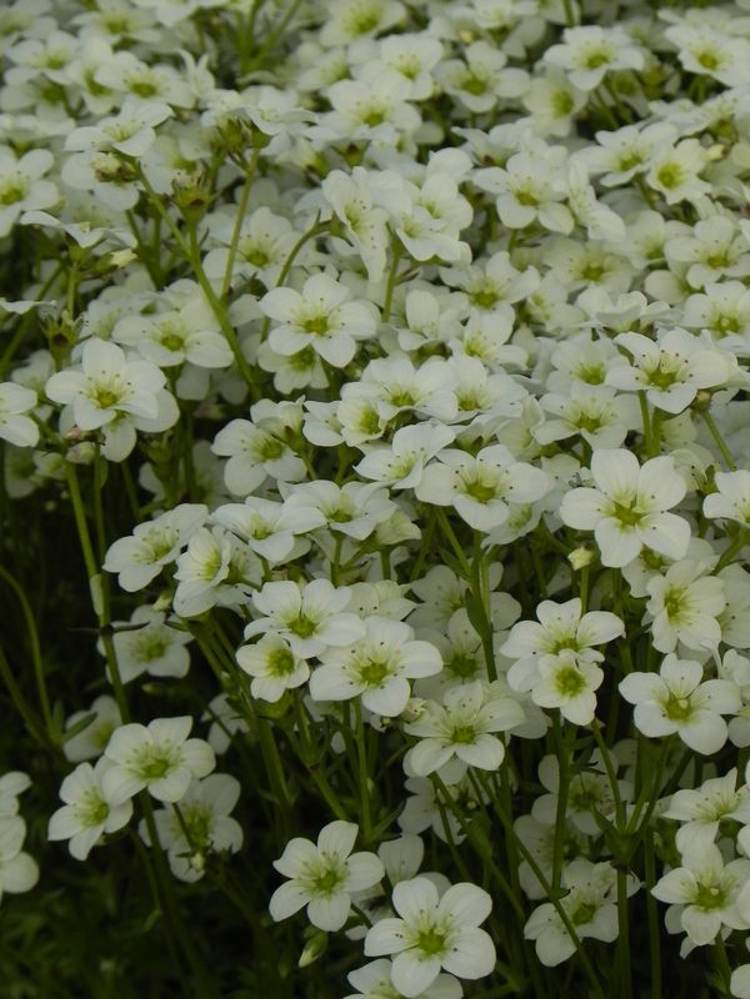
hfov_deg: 7.0
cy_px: 500
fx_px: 6124
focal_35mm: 212
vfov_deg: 9.3
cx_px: 375
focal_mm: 37.7
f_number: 5
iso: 160
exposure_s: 1/640
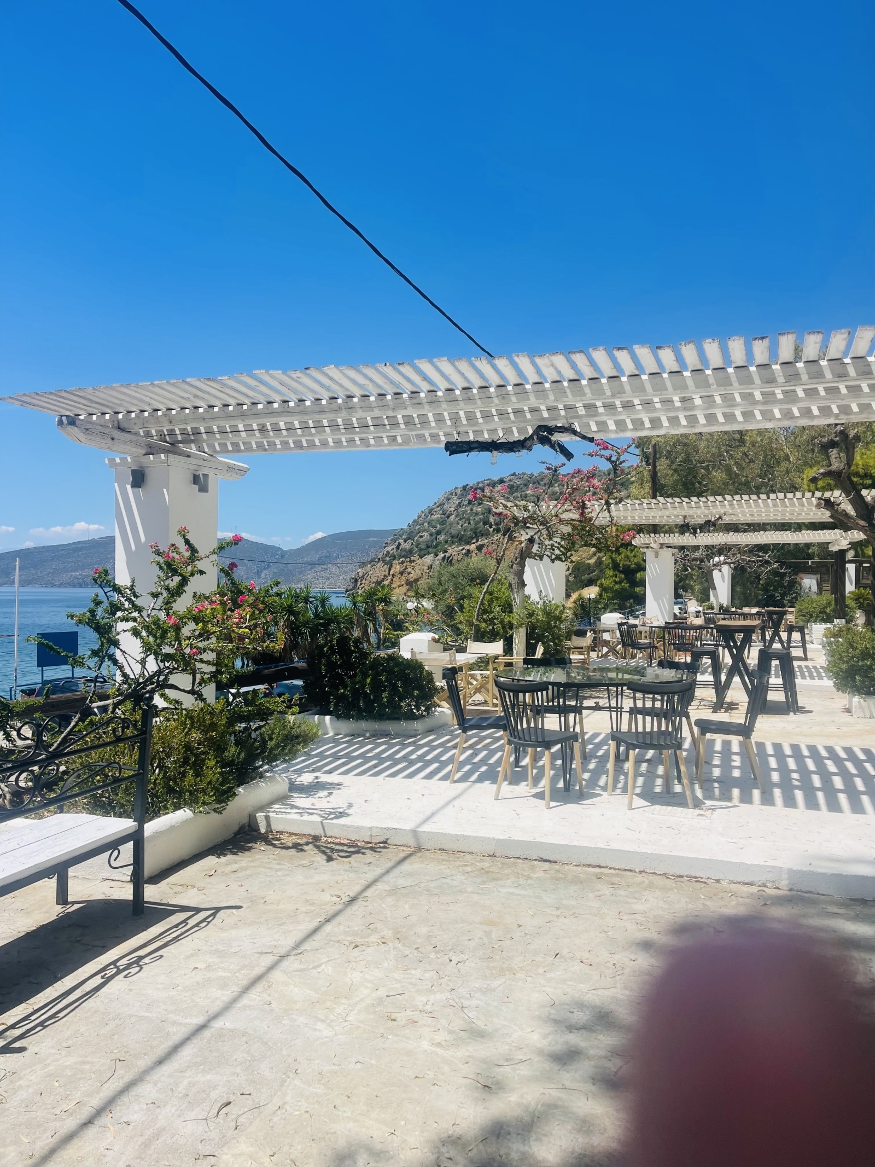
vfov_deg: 69.4
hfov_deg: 54.9
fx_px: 842
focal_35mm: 25
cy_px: 584
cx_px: 438
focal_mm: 5.1
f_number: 1.6
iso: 32
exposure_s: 1/5618
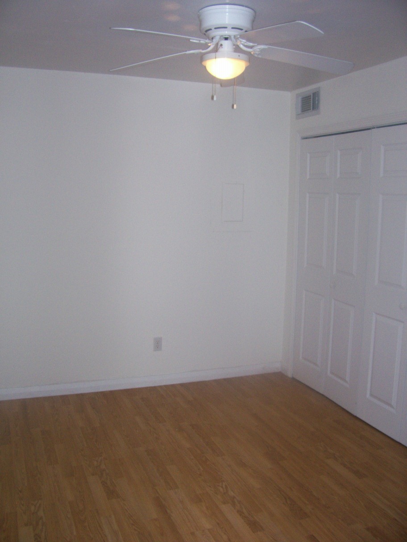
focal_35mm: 34
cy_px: 271
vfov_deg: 54.0
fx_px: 533
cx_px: 204
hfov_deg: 41.8
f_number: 2.7
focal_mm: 5.6
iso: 140
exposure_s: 1/112
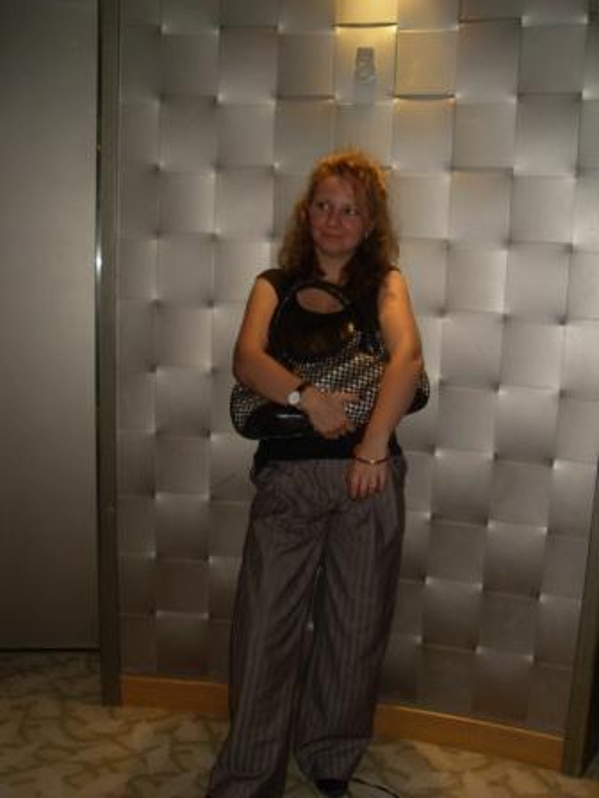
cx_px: 300
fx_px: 808
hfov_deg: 40.7
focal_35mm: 35
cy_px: 399
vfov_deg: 52.6
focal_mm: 6.3
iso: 100
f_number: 2.8
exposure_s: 1/45
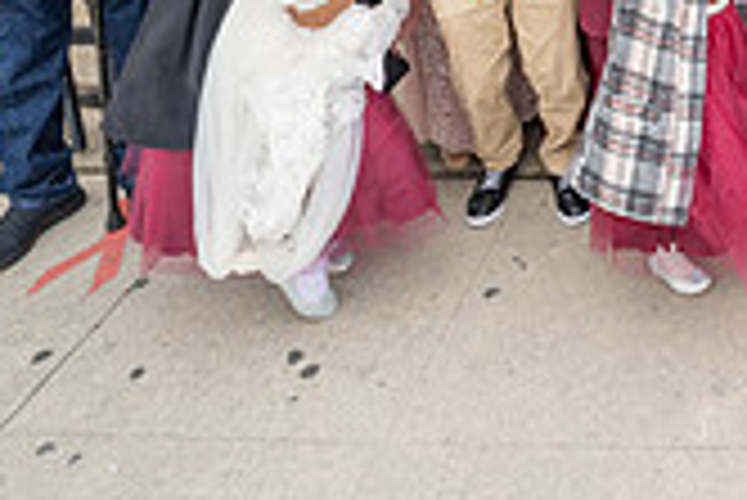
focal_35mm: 49
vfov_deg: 20.9
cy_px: -349
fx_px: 1018
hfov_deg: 31.7
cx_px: 954
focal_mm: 14
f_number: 4.5
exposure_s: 1/125
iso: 200
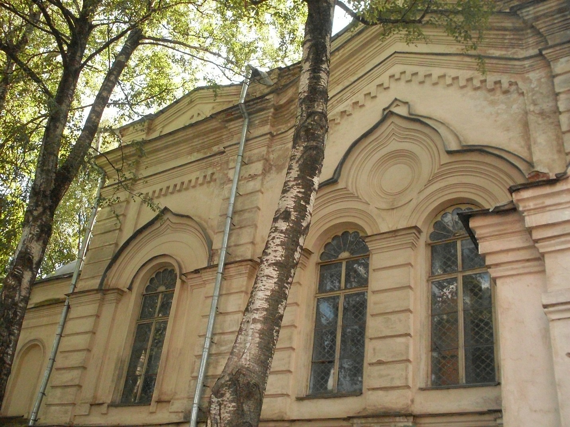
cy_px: 214
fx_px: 626
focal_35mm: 38
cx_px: 285
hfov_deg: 49.0
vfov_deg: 37.7
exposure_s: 1/125
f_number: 8.4
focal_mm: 6.3
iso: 400
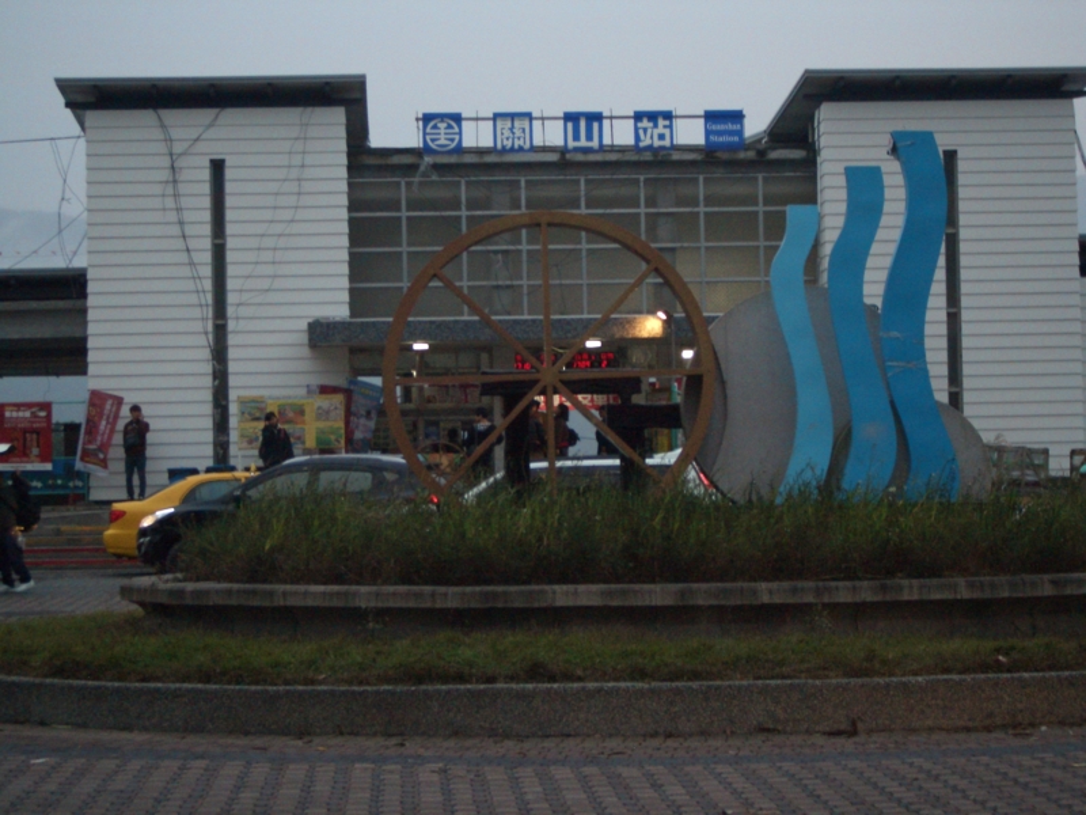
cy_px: 408
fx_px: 2761
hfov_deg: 22.3
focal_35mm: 88
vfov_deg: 16.8
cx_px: 543
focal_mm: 14.6
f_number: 4.4
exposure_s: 1/30
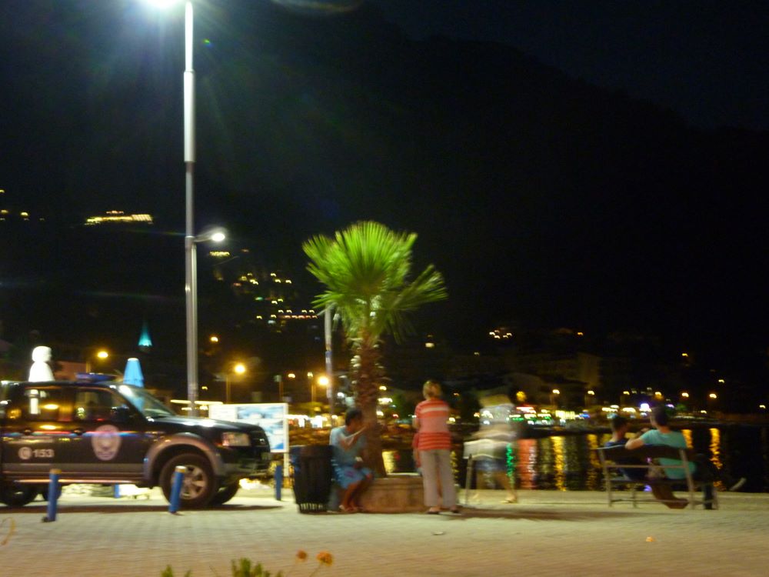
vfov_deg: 24.8
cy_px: 288
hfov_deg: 32.7
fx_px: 1311
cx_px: 384
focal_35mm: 59
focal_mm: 9.7
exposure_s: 1/2
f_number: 3.9
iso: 400
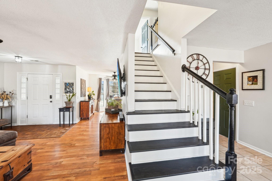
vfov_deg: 77.3
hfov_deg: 100.4
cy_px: 90
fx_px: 113
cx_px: 136
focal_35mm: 15
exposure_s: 1/15
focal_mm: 10
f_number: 8
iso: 400
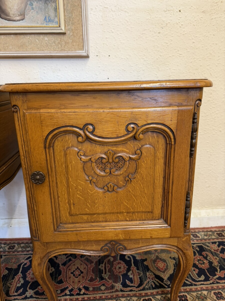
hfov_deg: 56.8
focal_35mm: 24
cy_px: 150
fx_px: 208
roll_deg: +0.7
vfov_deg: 71.6
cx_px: 112
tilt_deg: -16.4
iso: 125
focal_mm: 6.76
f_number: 1.78
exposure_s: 1/50
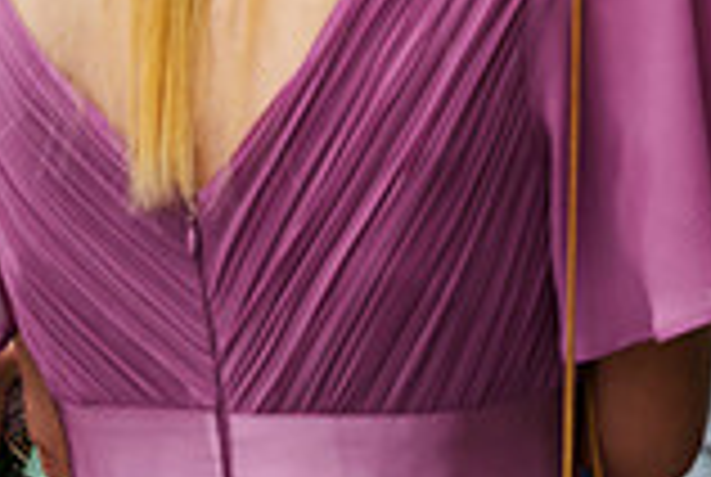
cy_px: -580
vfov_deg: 6.2
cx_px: 947
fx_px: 4254
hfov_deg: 9.4
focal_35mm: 215
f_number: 4.5
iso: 320
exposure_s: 1/500
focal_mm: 47
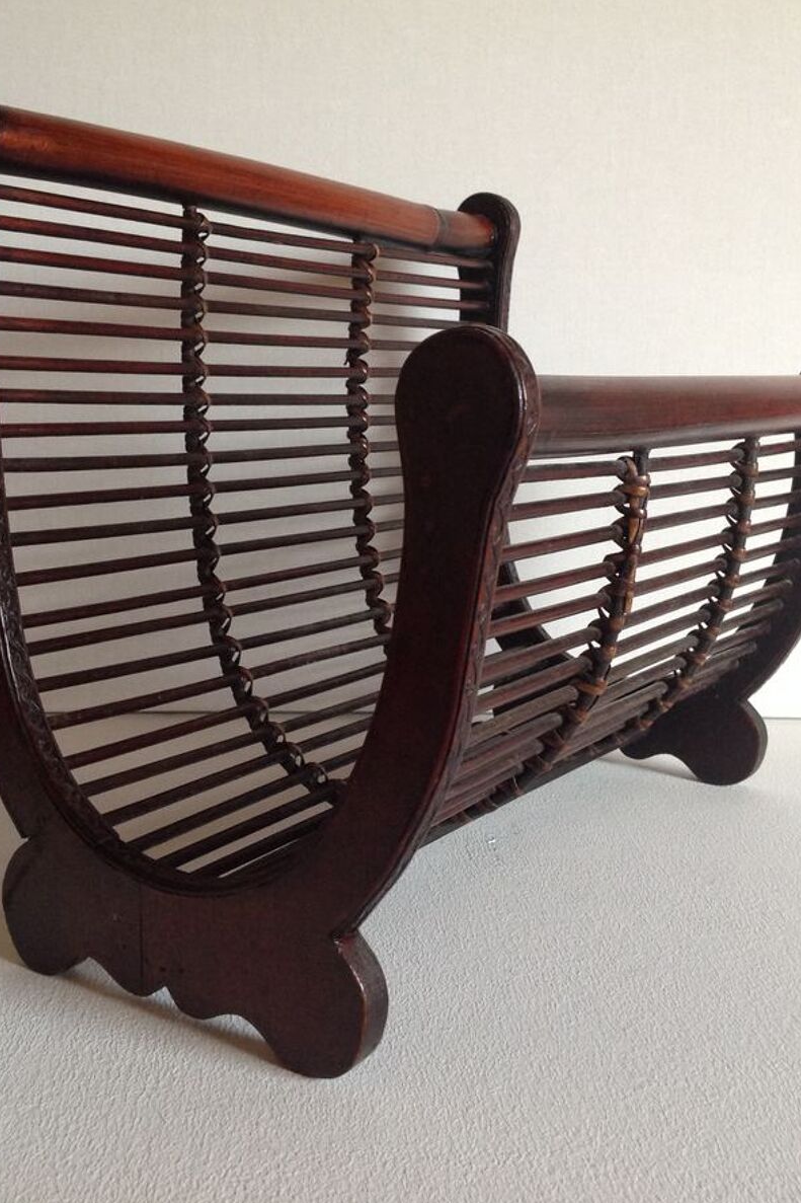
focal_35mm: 41
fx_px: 1369
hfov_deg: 32.6
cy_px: 548
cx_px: 385
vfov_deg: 47.4
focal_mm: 4.28
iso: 160
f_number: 2.4
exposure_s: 1/15
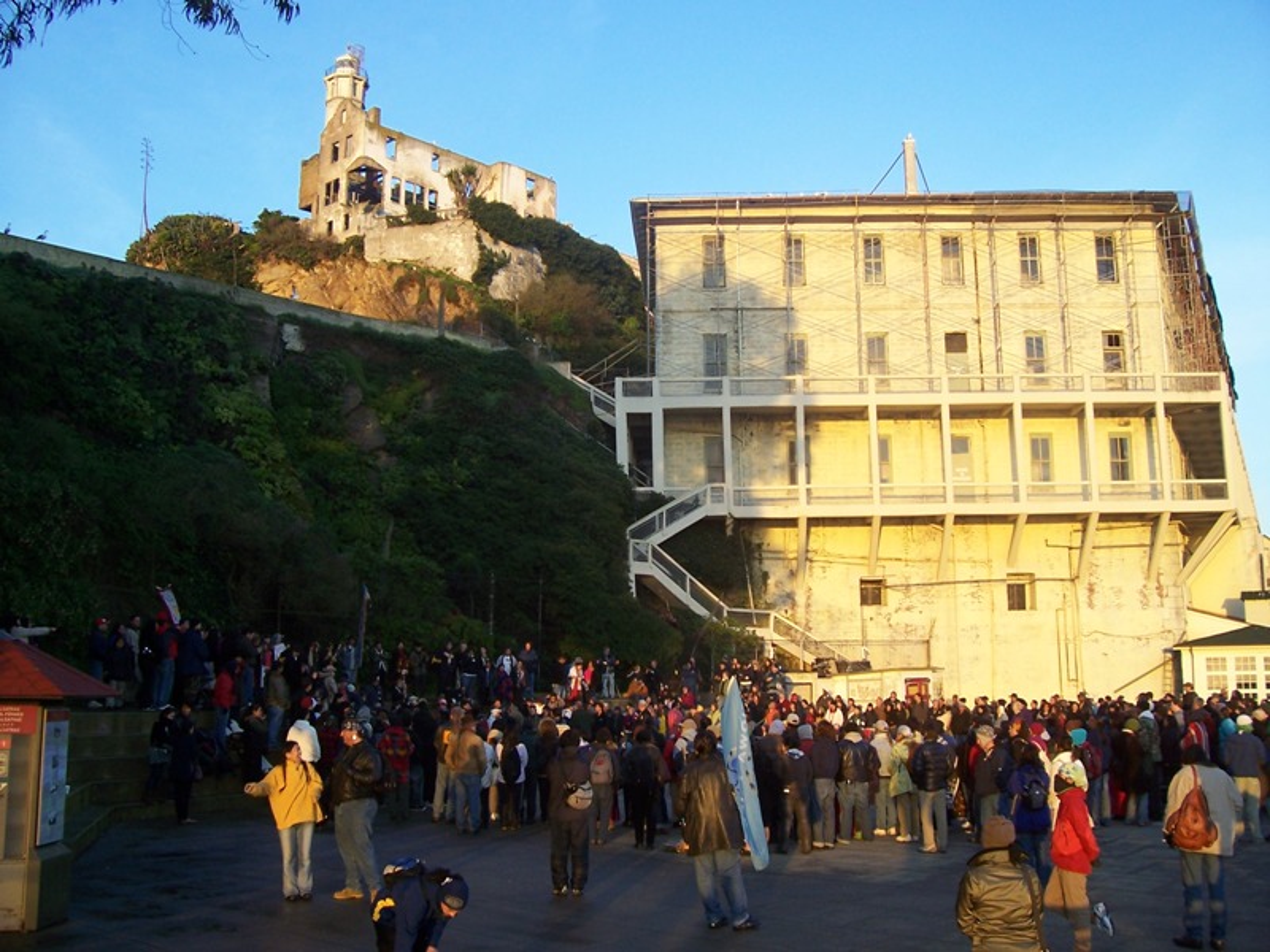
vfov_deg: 41.8
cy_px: 476
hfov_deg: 54.0
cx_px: 635
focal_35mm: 34
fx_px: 1247
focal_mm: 5.6
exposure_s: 1/180
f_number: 2.7
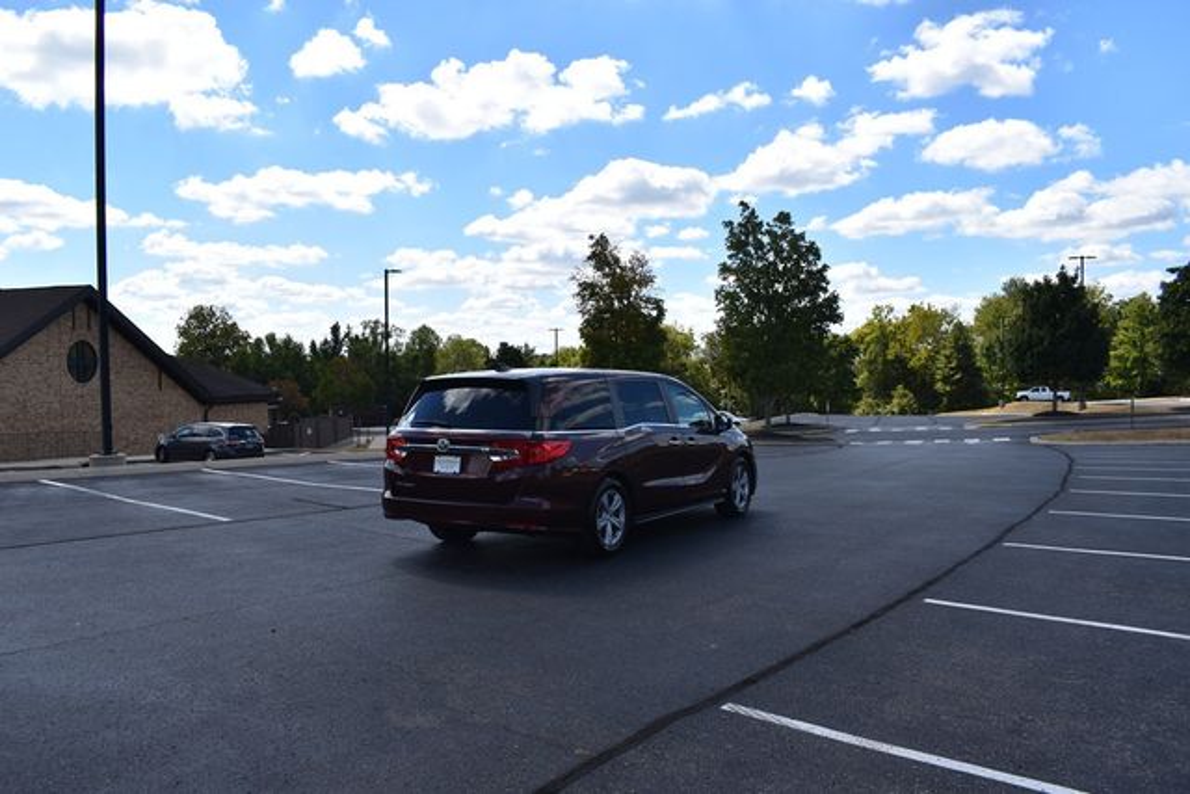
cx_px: 595
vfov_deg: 48.0
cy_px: 397
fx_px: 893
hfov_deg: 67.4
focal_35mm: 27
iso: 100
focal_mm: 18
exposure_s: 1/250
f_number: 8
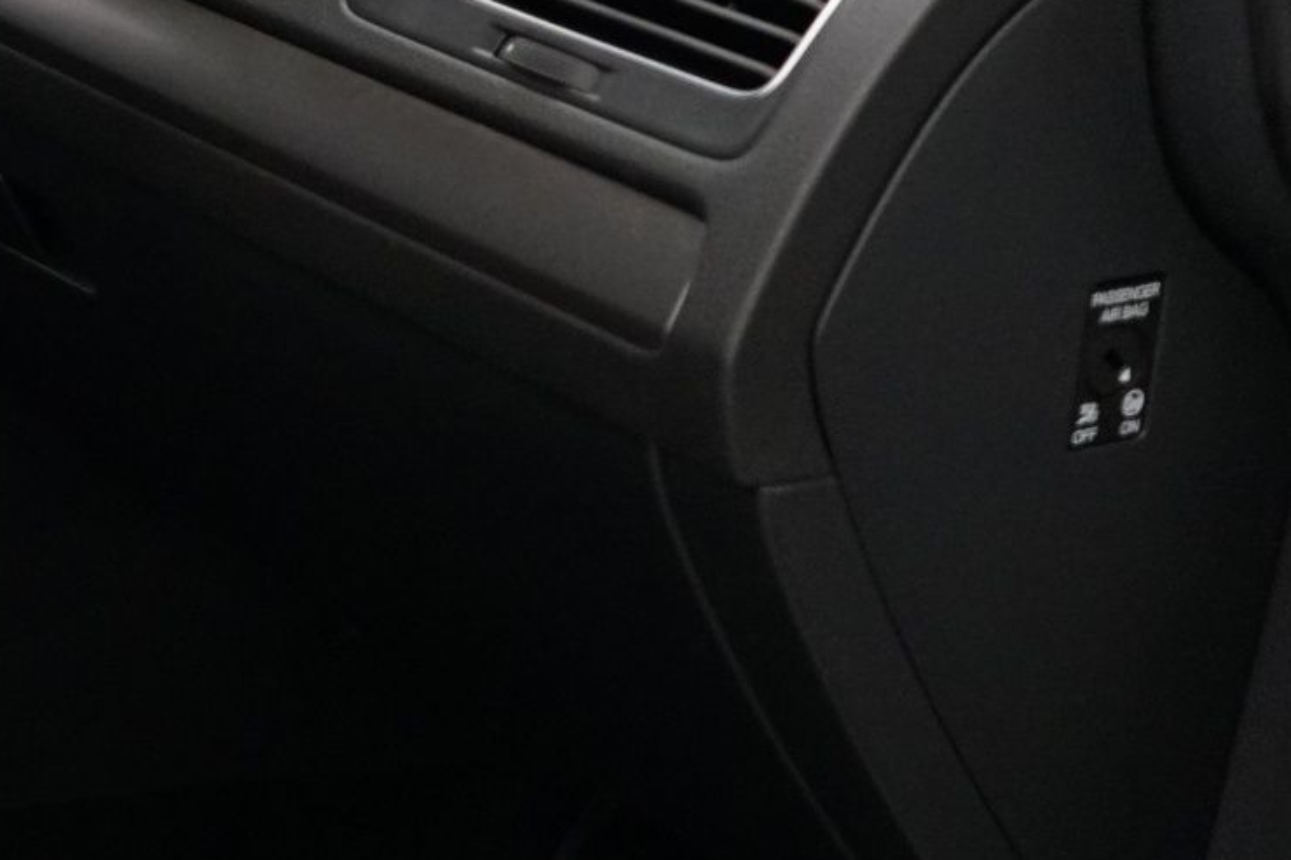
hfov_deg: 18.1
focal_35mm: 98
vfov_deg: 13.9
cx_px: -743
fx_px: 3513
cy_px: 188
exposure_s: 1/160
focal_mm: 29
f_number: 3.5
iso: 3200
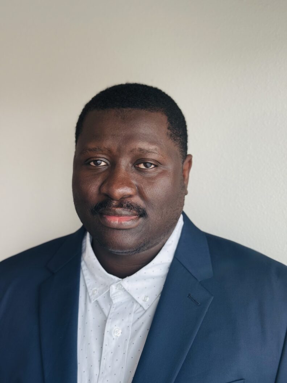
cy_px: 192
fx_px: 531
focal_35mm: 48
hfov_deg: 30.3
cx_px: 144
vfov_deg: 39.7
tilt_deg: -4.7
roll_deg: -1.7
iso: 200
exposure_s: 1/60
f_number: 1.78
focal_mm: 6.76
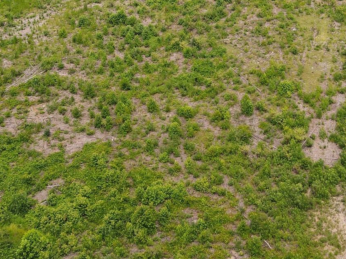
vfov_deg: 24.0
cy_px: -6
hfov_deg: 33.1
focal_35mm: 58
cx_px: 212
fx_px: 580
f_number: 2.8
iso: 100
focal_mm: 4.5
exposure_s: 1/320
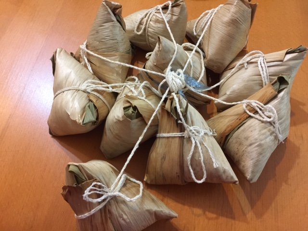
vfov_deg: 48.2
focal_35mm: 29
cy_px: 116
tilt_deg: -63.0
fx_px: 258
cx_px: 154
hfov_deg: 61.7
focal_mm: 4.15
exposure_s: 1/10
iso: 125
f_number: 2.2
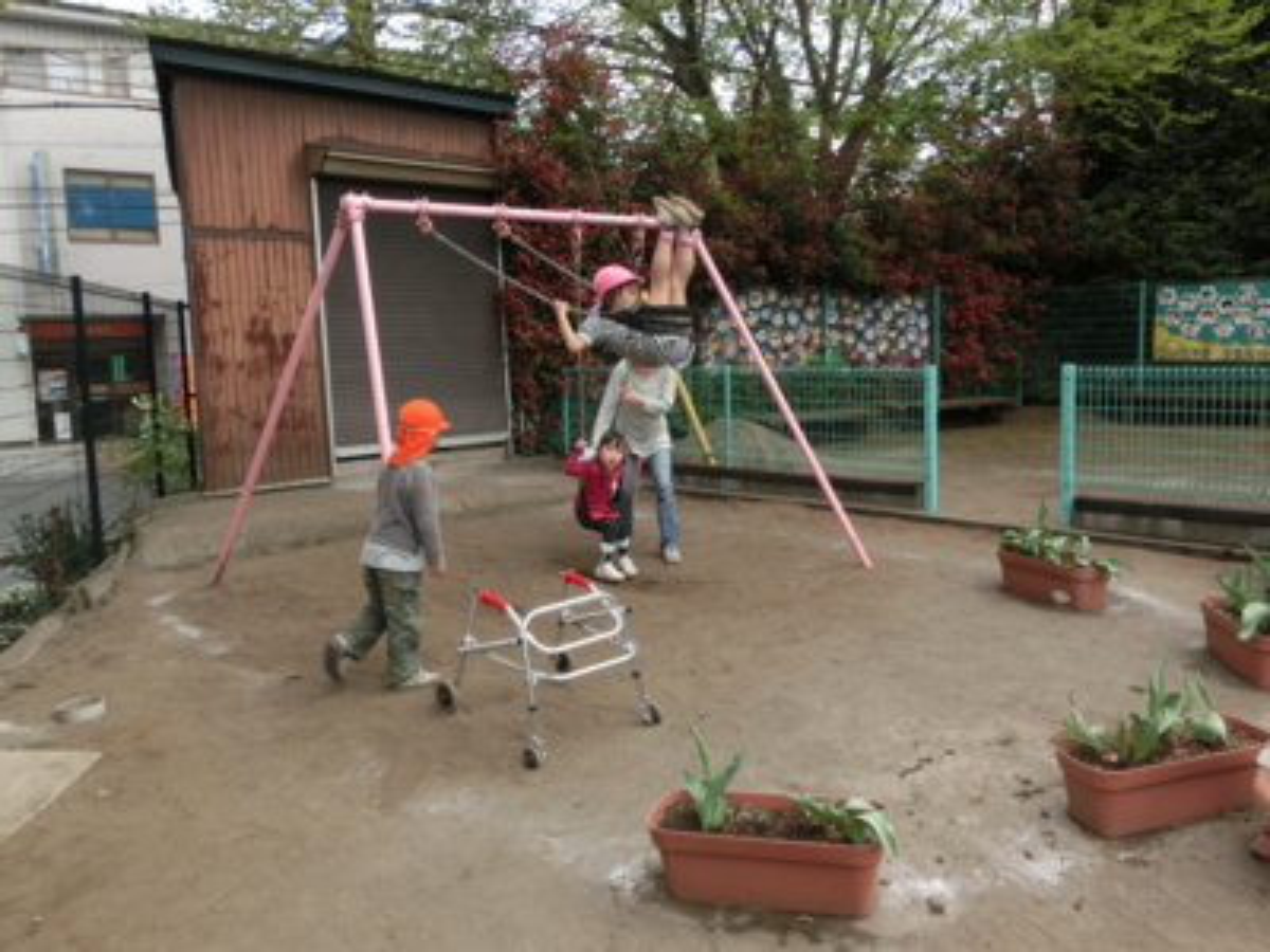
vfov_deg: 46.8
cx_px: 635
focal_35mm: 30
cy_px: 476
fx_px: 1101
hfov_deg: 60.0
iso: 80
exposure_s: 1/250
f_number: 3.5
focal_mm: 5.36
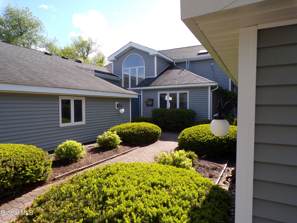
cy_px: 112
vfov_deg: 56.8
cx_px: 148
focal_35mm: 24
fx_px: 206
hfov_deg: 71.6
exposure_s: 1/150
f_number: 5.8
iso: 80
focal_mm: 4.3
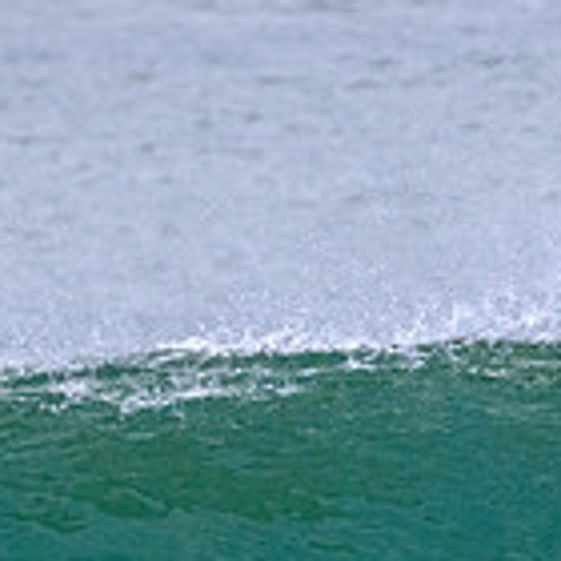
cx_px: 914
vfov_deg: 0.9
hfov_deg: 0.9
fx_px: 34782
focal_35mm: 1897
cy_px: 711
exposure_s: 1/1600
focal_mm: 540
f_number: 11
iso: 4000
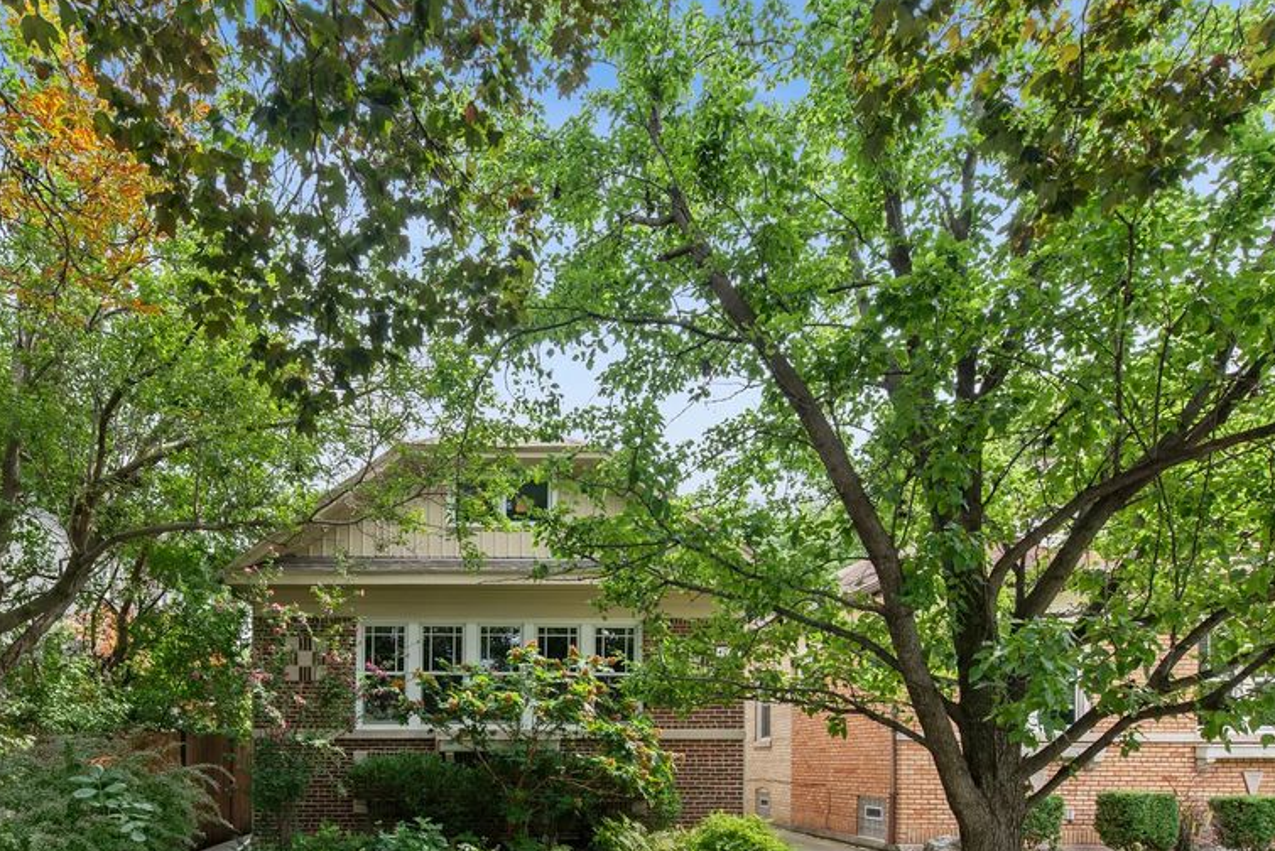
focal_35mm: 19
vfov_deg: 62.9
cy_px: 569
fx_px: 673
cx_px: 453
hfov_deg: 84.6
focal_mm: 14
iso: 200
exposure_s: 1/80
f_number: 8
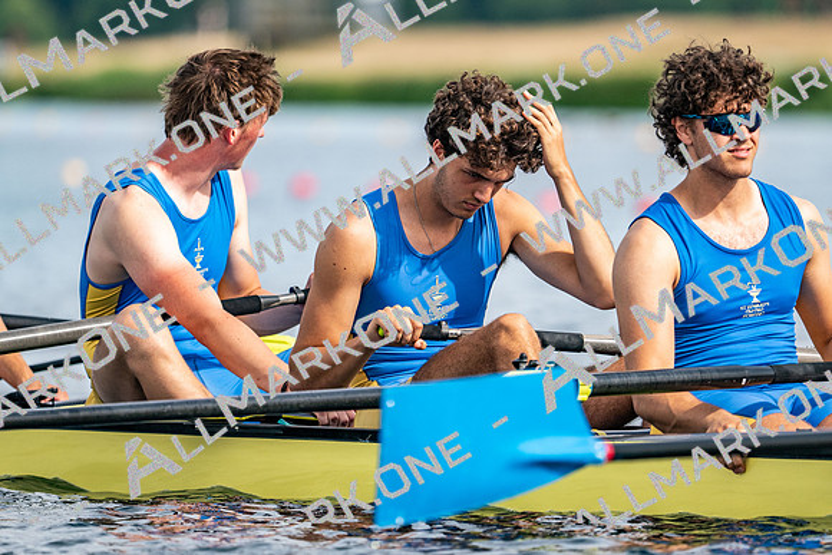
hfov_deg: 3.4
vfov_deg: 2.3
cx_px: 416
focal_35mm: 600
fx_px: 13876
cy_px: 278
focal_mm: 400
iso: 360
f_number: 4.5
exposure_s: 1/2500
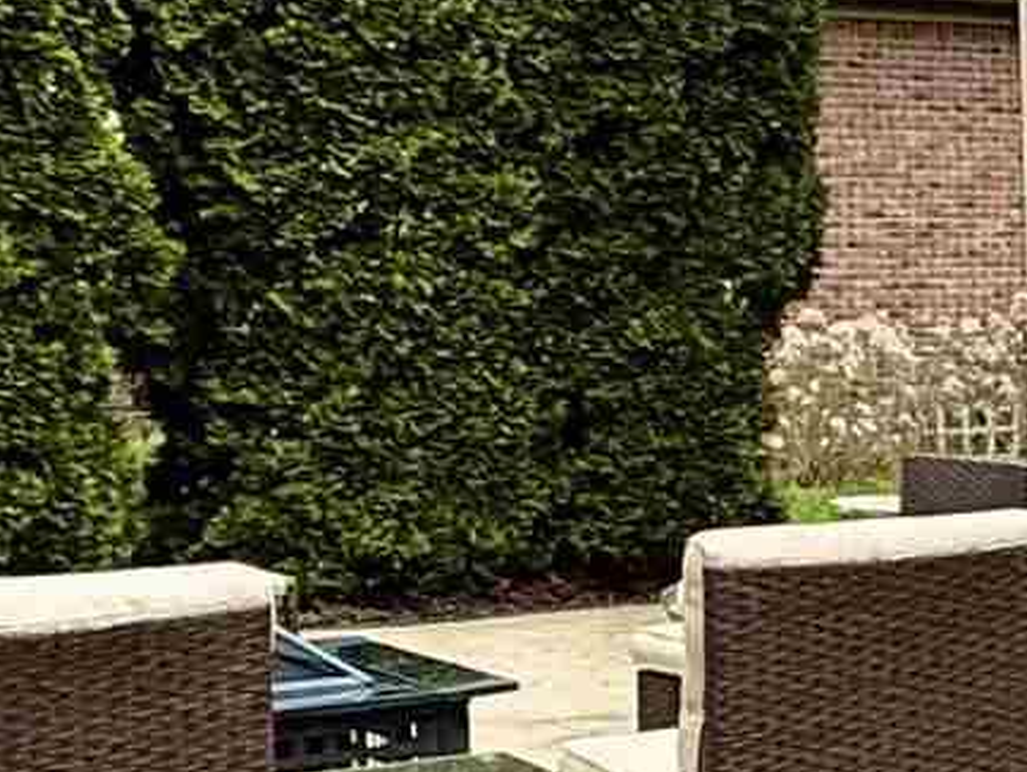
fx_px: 2968
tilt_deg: -1.6
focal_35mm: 100
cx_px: 1564
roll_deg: +0.6
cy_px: 404
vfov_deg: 14.8
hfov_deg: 17.5
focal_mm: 2.22
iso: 64
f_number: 2.2
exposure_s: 1/694
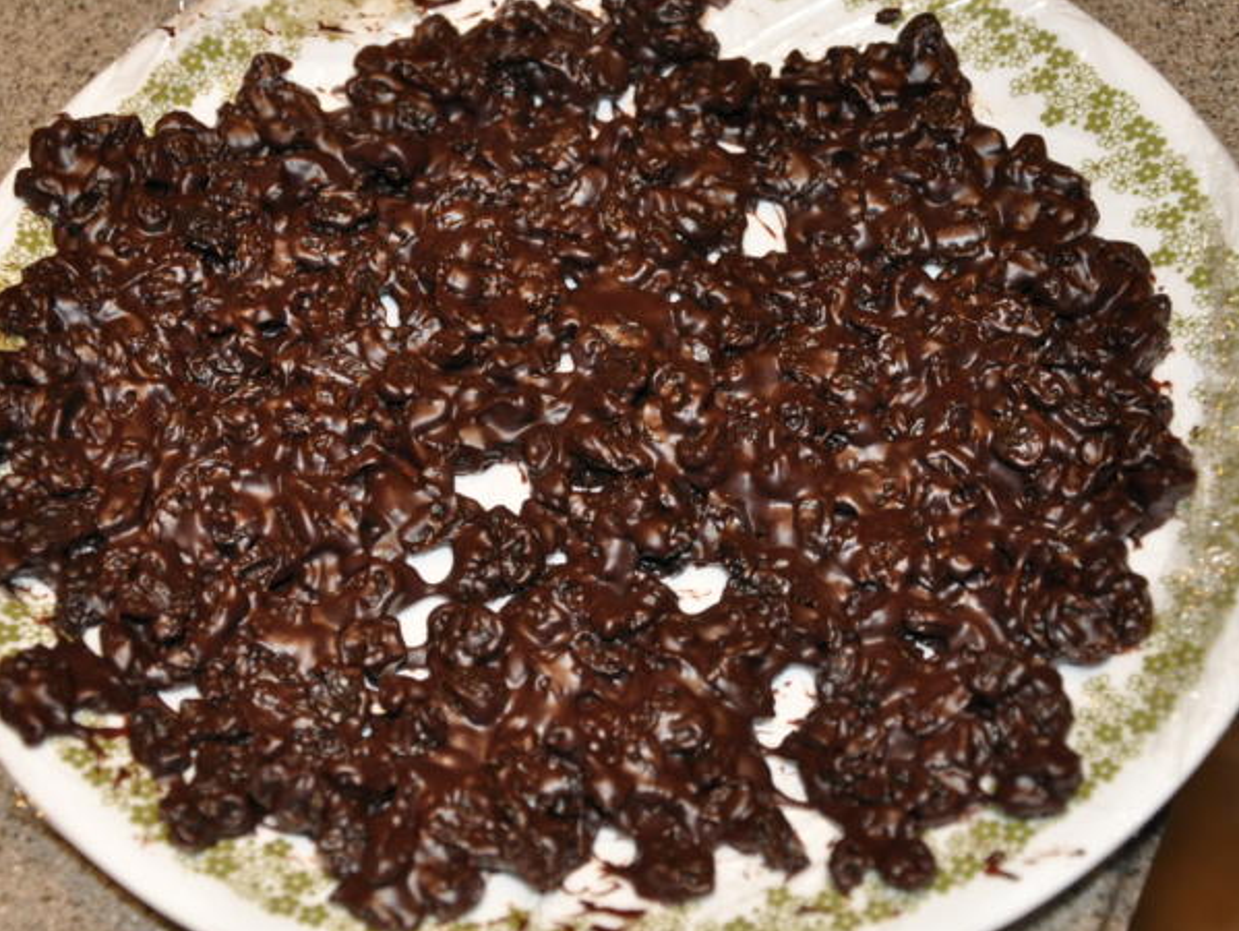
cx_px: 579
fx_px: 2256
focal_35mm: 63
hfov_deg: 30.7
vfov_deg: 23.3
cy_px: 470
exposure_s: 1/60
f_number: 4.5
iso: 800
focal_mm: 38
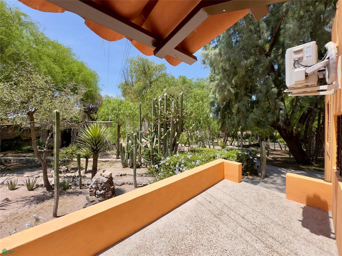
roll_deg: -0.7
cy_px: 128
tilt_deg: -2.8
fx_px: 138
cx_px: 171
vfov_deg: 85.6
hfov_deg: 102.1
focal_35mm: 14
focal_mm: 2.22
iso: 40
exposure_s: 1/1135
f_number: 2.2
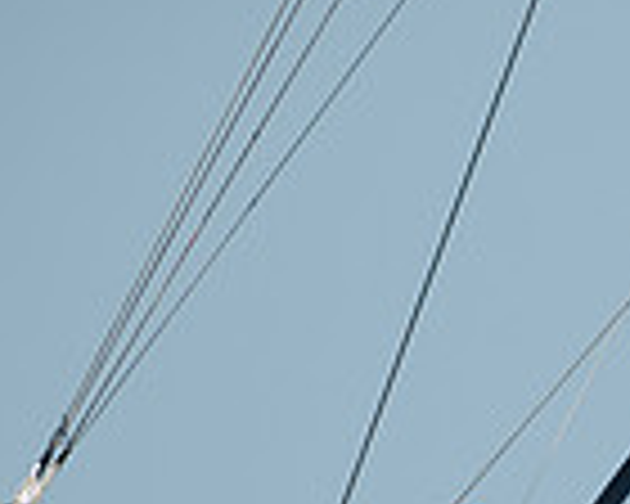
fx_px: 18086
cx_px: 675
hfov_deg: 2.0
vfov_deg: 1.6
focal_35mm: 970
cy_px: 734
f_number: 4
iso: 100
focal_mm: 250
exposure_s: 1/800
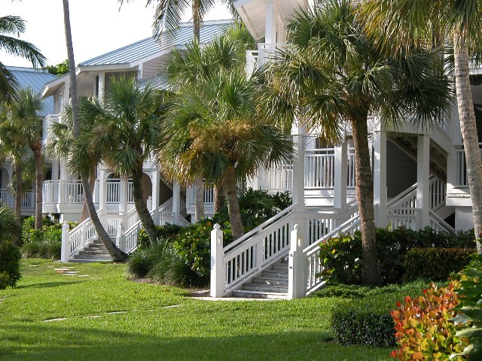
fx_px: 1587
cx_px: 241
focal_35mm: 114
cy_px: 180
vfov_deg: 13.0
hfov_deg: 17.3
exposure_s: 1/394
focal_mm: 29.5
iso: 100
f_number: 4.2
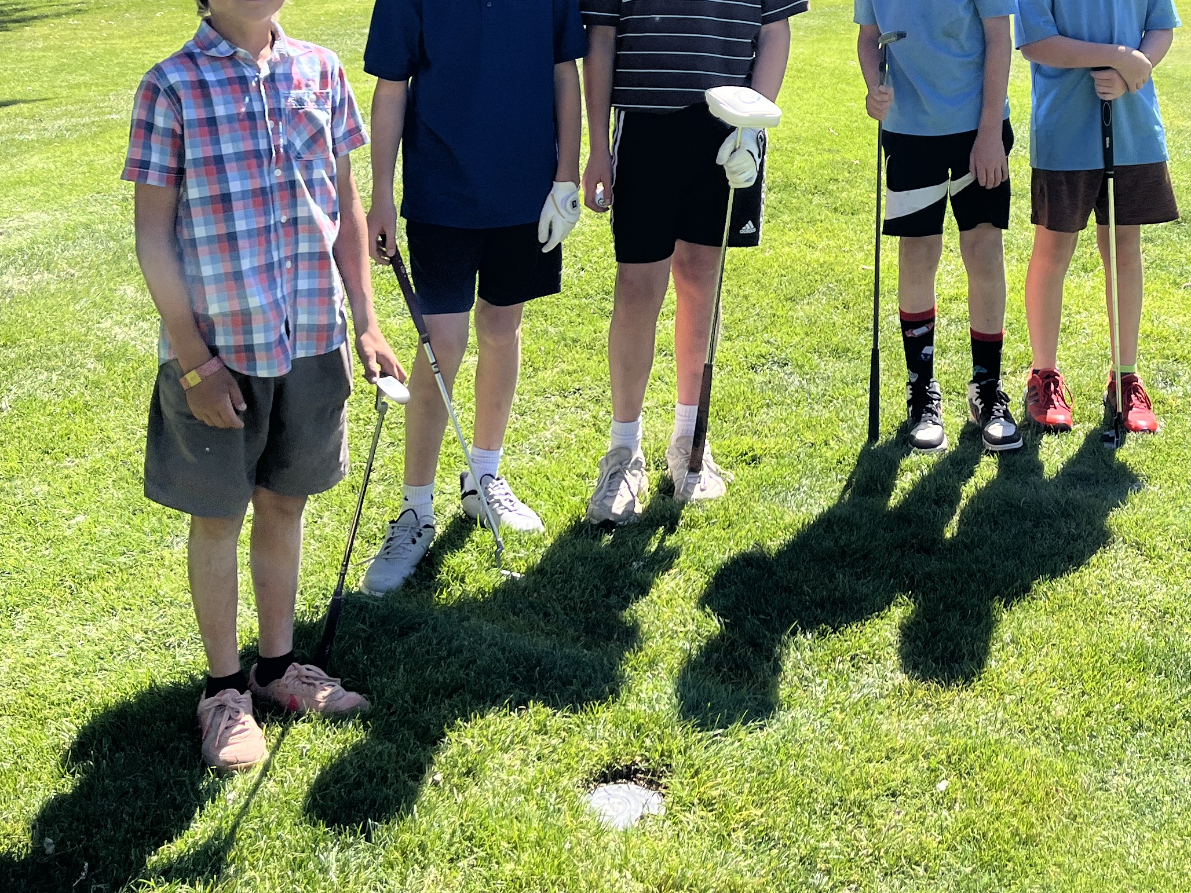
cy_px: 21
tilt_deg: -6.3
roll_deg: -0.1
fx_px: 1755
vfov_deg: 27.1
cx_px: 858
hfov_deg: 36.8
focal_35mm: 51
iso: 50
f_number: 1.6
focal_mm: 5.1
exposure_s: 1/1923
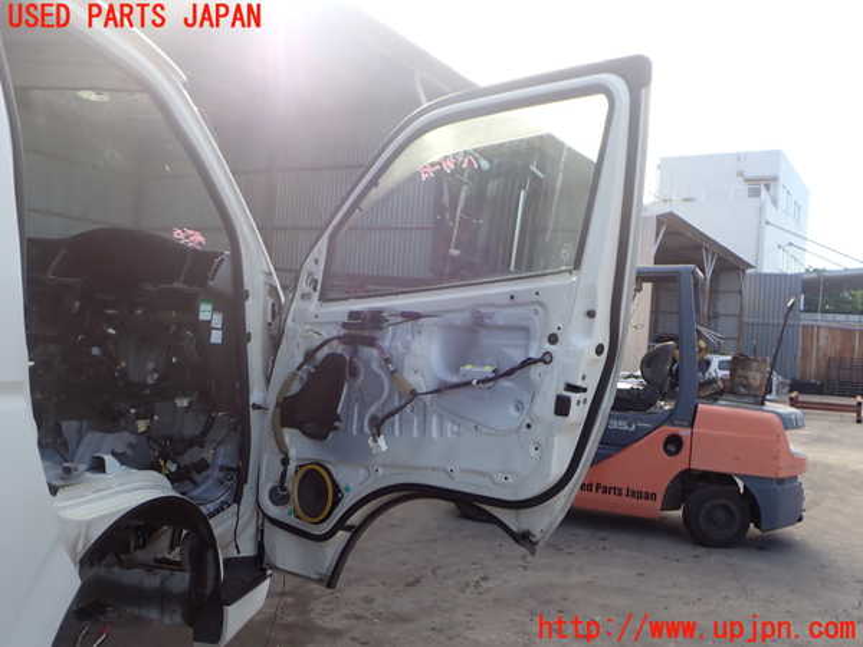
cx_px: 432
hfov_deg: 60.0
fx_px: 748
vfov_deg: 46.8
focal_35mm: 30
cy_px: 324
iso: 100
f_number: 3.2
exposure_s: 1/250
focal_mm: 5.4
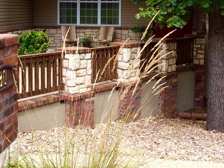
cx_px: 89
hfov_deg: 35.5
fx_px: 349
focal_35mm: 54
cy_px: 48
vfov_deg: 26.7
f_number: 2.4
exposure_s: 1/622
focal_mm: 3.3
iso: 32
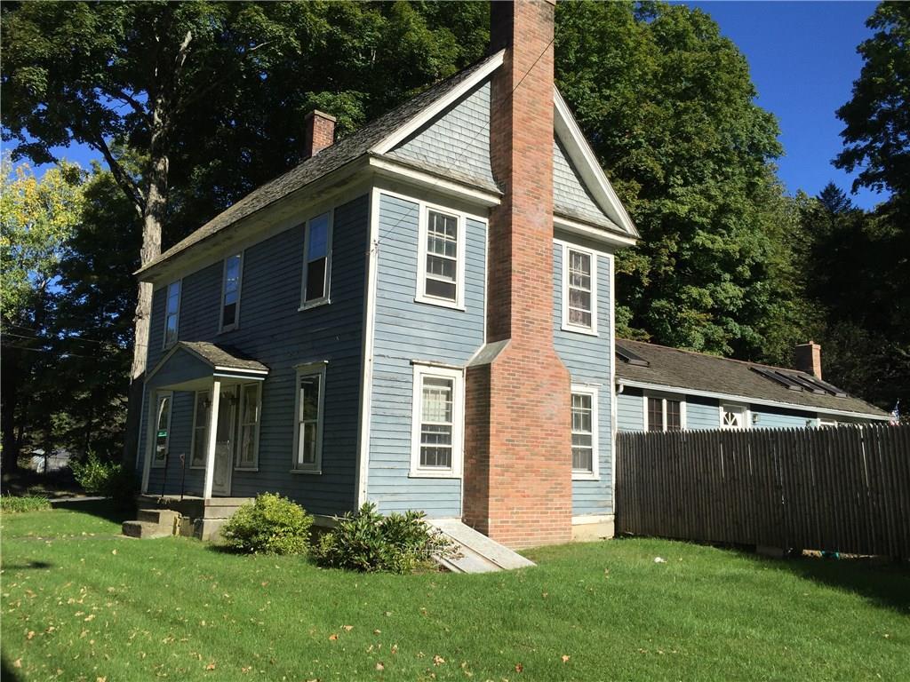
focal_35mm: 29
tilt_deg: +10.4
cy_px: 341
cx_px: 455
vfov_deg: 48.2
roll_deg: -1.0
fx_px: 762
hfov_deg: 61.7
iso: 32
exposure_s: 1/2475
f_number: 2.2
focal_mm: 4.15
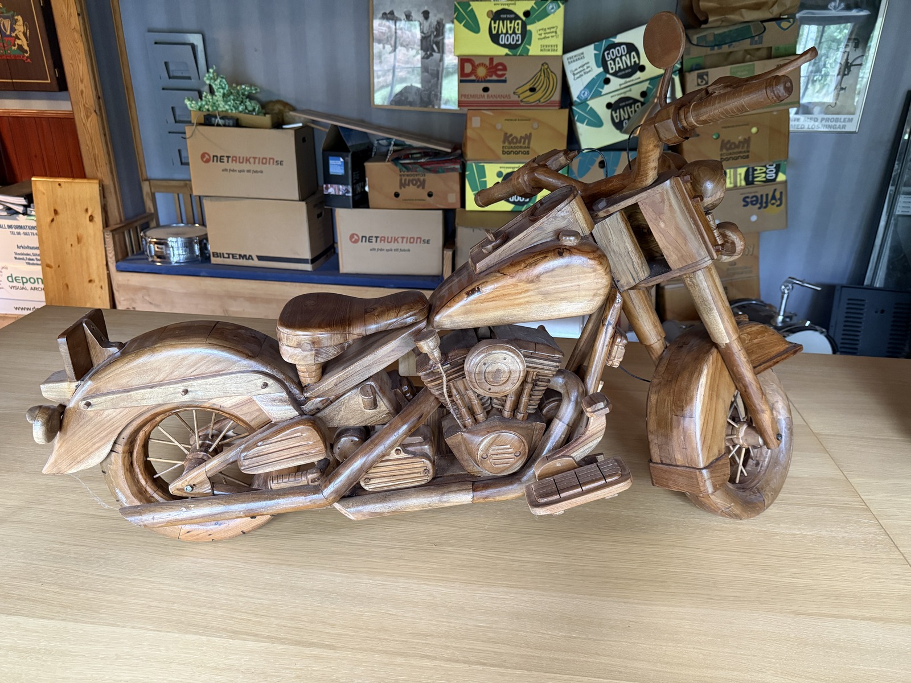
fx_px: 632
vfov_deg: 56.8
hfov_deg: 71.6
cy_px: 342
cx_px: 456
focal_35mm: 24
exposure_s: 1/50
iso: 640
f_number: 1.78
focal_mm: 6.76
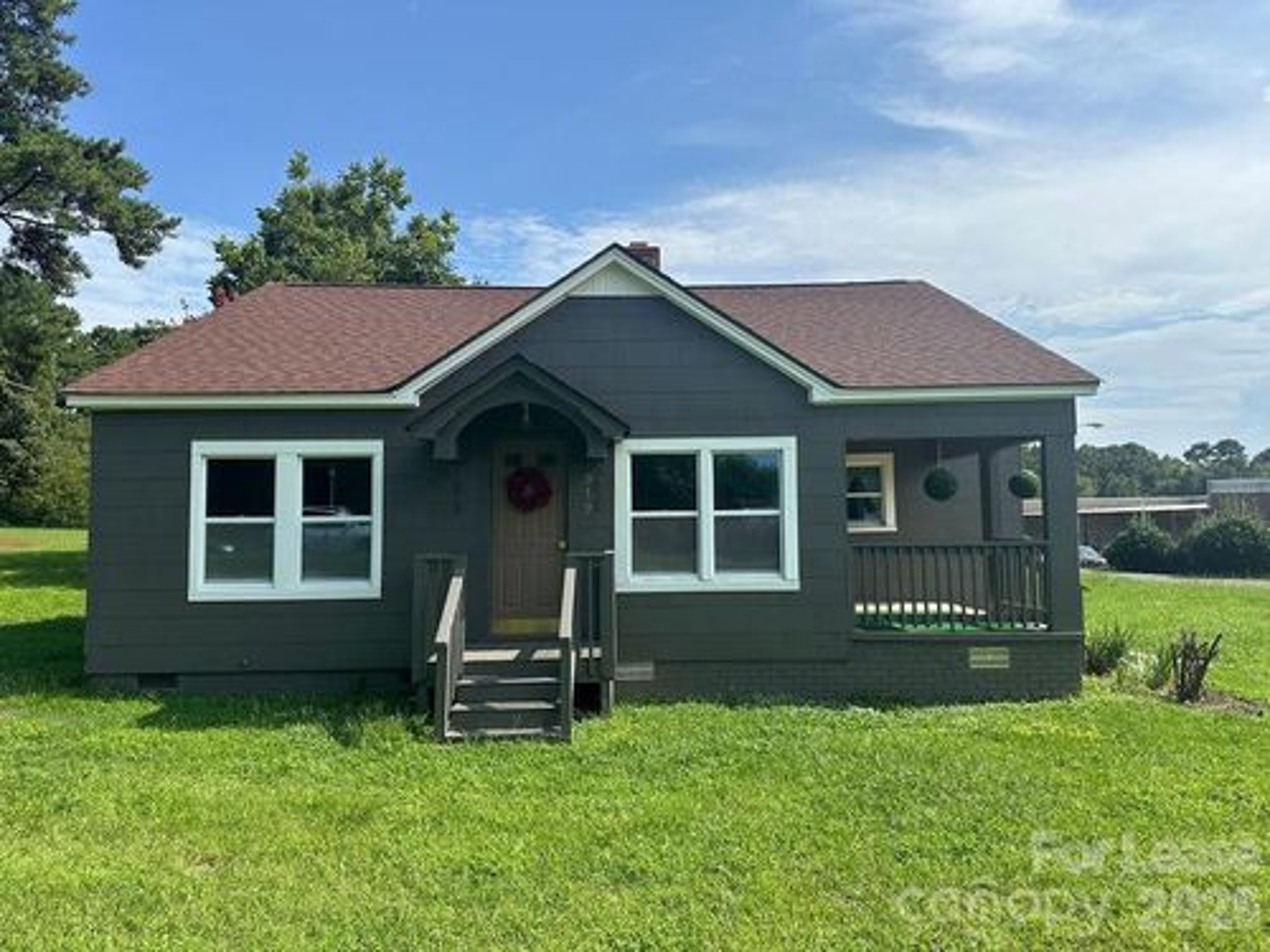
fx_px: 881
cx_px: 635
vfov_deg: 56.8
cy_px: 476
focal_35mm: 24
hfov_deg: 71.6
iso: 80
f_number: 1.78
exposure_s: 1/4348
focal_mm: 6.86
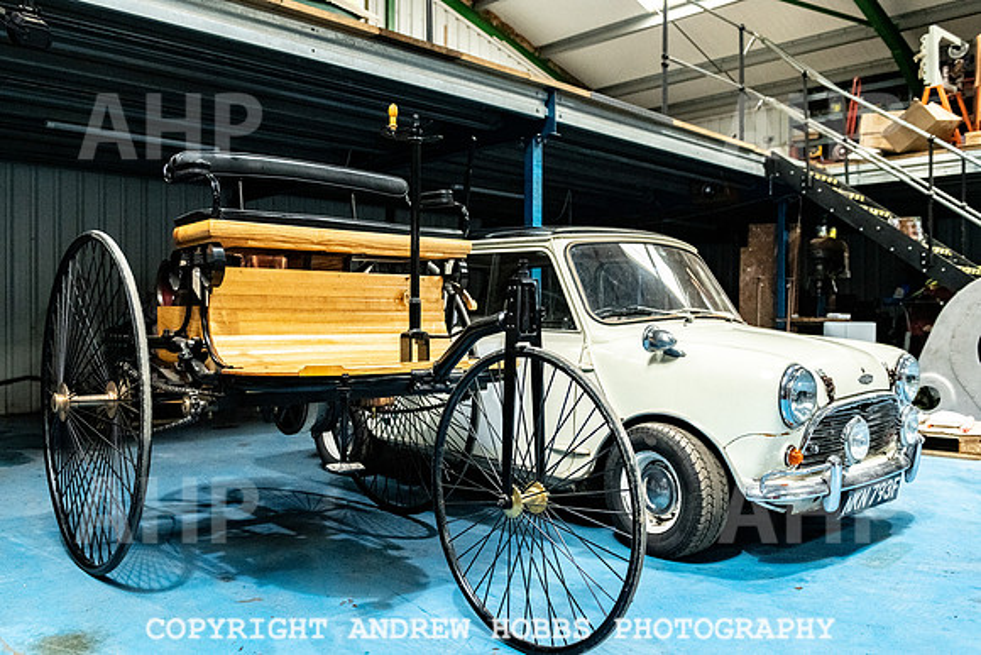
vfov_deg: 42.4
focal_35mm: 31
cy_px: 327
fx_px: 844
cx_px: 480
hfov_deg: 60.3
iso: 3600
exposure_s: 1/100
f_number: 4.5
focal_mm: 29
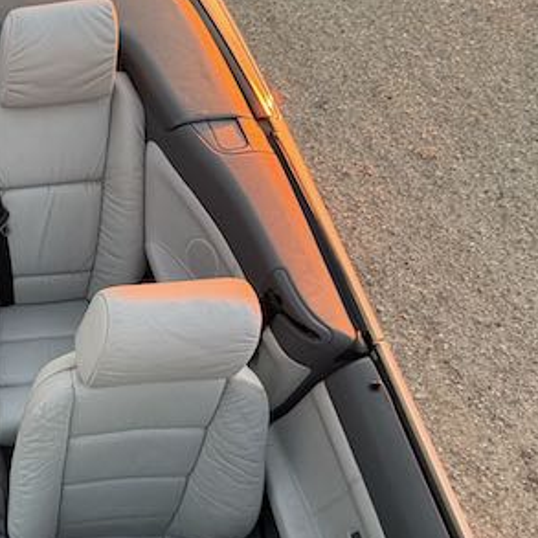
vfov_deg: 57.3
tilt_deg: -68.9
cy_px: 373
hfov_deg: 46.1
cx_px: -35
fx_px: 475
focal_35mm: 27
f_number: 2.2
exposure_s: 1/121
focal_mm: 2.22
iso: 160
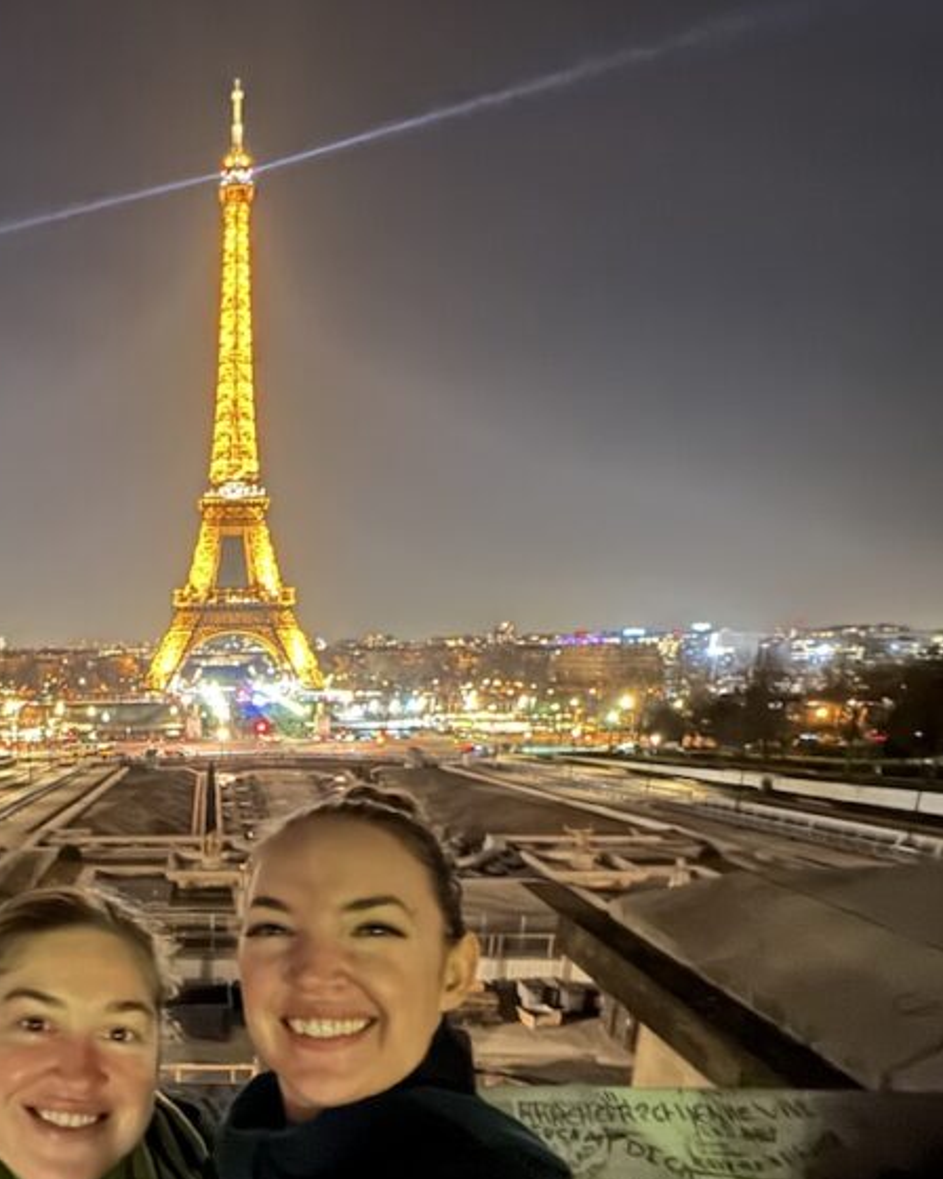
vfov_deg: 62.9
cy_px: 924
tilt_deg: -16.8
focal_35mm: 25
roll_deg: +1.4
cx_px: 168
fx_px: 872
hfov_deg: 52.5
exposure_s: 1/4
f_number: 2.2
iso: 2000
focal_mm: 2.22
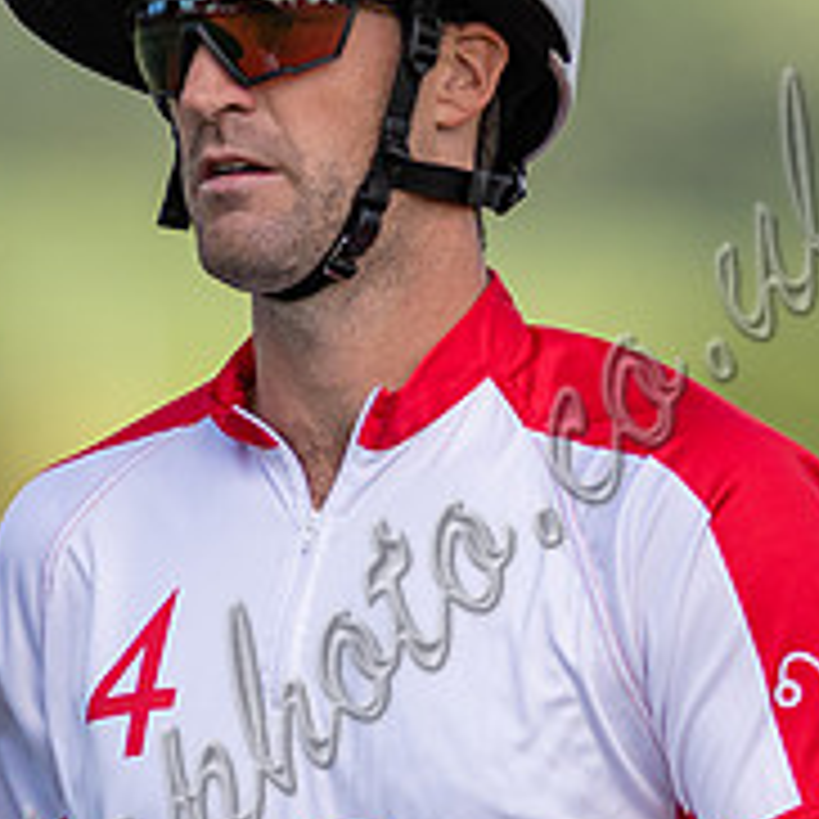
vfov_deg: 1.1
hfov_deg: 1.1
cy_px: 599
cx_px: 369
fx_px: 42025
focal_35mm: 1570
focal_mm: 300
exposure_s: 1/5000
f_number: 2.8
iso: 250
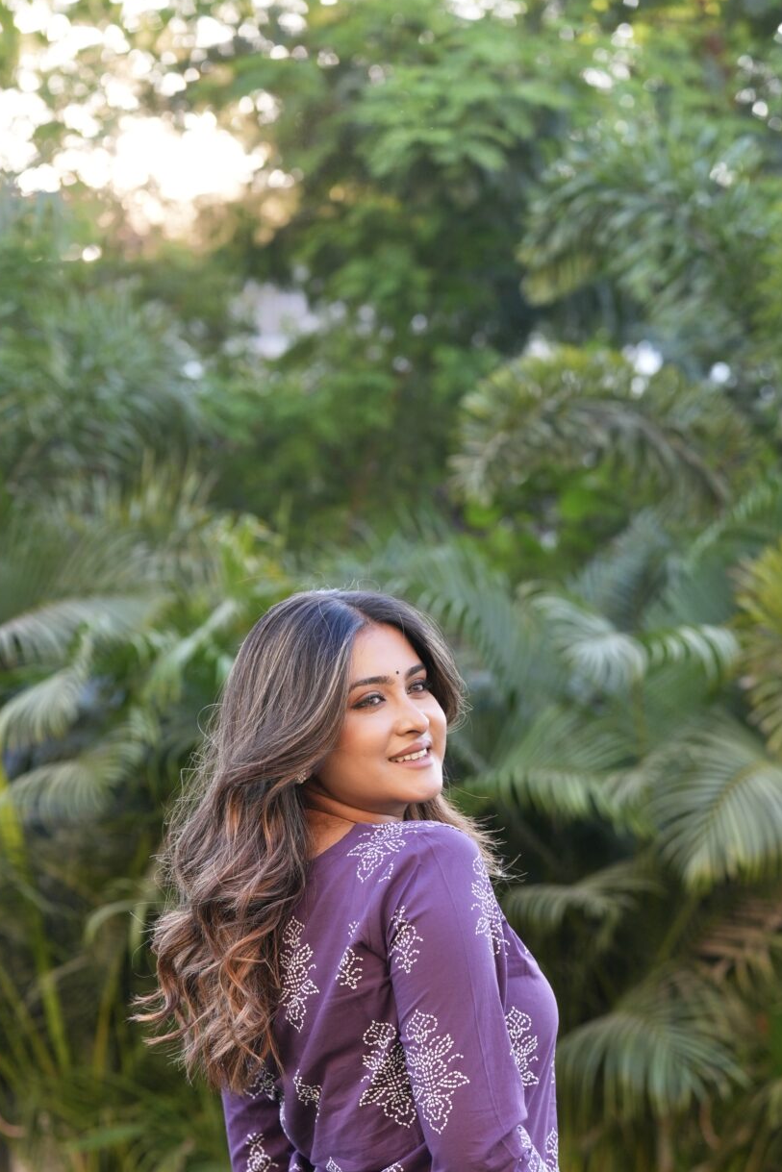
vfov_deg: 19.0
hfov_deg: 13.0
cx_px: 361
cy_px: 1157
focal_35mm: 105
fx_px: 3420
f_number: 2.5
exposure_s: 1/640
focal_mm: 50
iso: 250
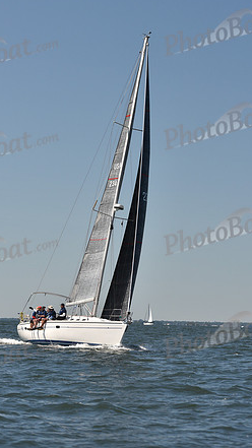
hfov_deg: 9.8
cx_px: 111
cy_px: 191
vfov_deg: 17.3
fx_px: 1473
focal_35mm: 124
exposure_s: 1/1250
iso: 250
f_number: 4
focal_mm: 90
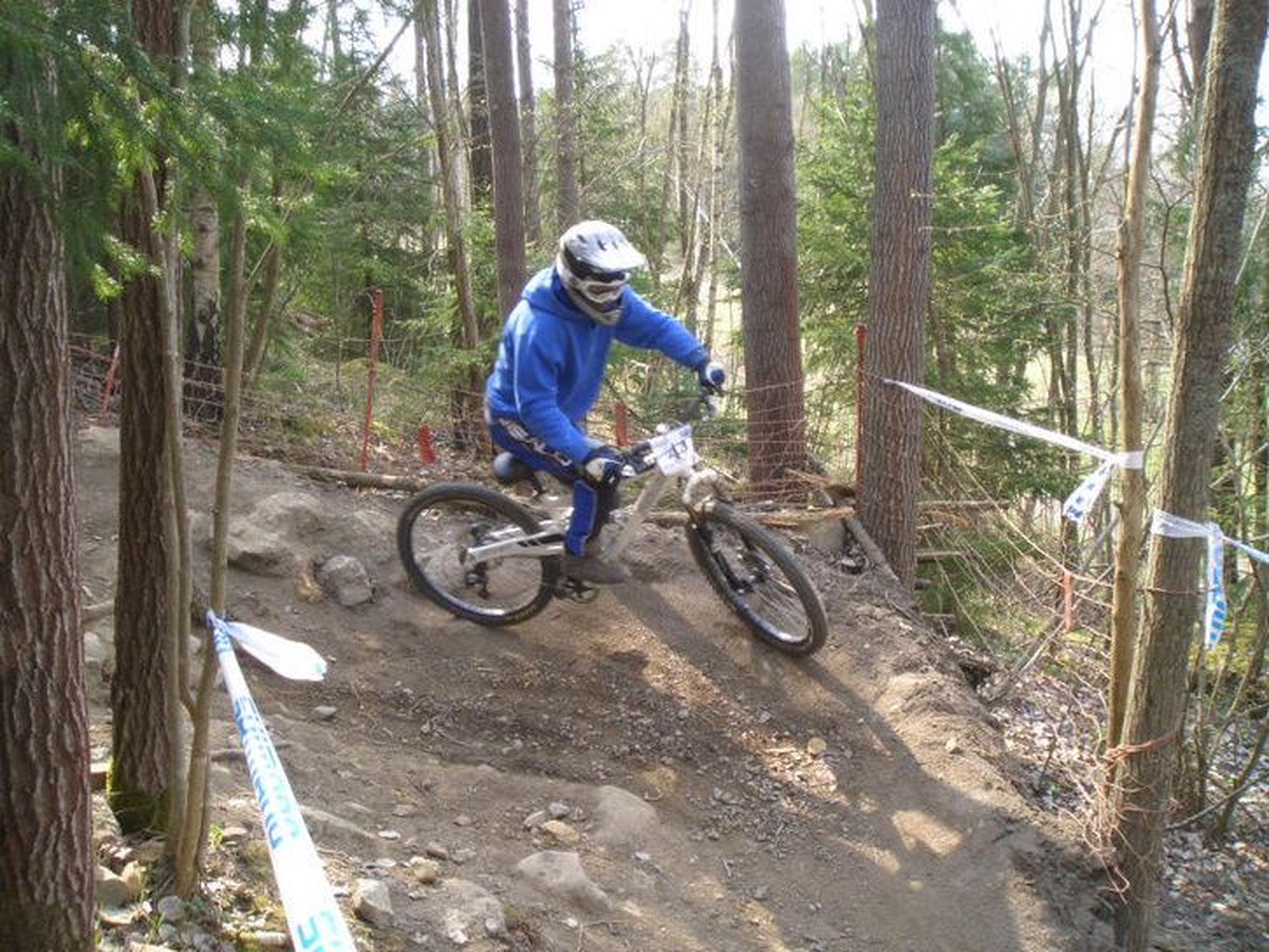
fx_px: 1320
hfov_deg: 51.3
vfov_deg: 39.7
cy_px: 476
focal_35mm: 36
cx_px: 634
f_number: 4
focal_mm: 4.8
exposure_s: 1/125
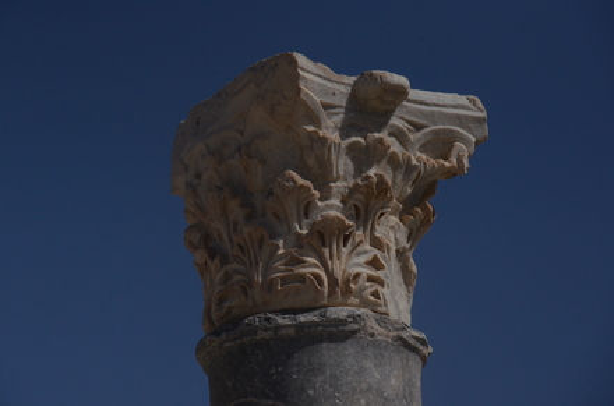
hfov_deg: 7.4
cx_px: 307
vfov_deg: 4.9
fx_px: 4721
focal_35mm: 278
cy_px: 203
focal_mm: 185
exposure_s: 1/8000
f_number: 11
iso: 1000
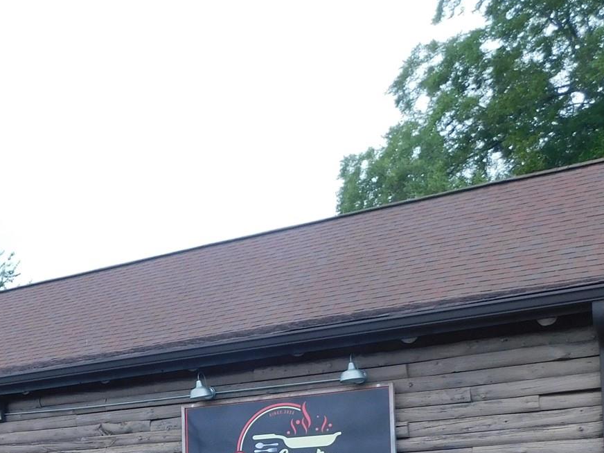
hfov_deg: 33.7
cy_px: 491
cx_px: 66
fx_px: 942
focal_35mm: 54
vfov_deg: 25.2
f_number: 3
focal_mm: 4
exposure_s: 1/500
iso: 125
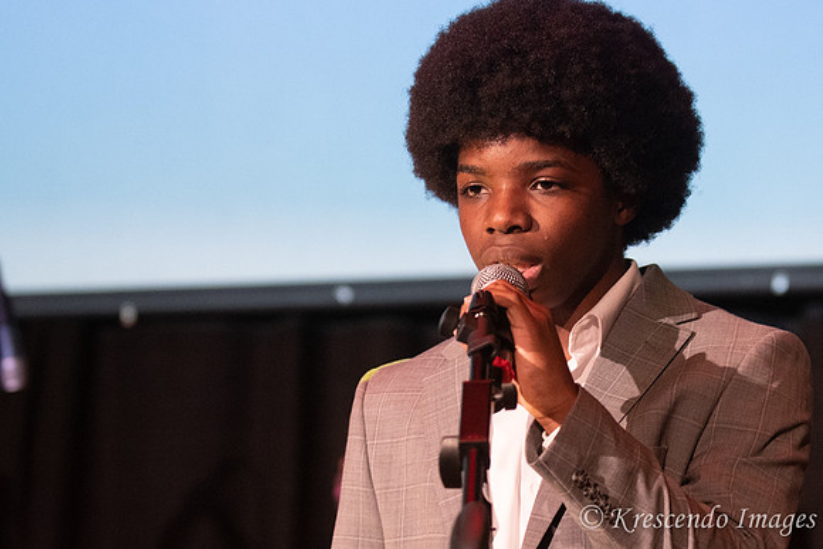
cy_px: 251
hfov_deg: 12.2
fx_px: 3856
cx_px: 564
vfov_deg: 8.1
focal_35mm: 169
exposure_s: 1/200
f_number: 2.8
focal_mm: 82
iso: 3200
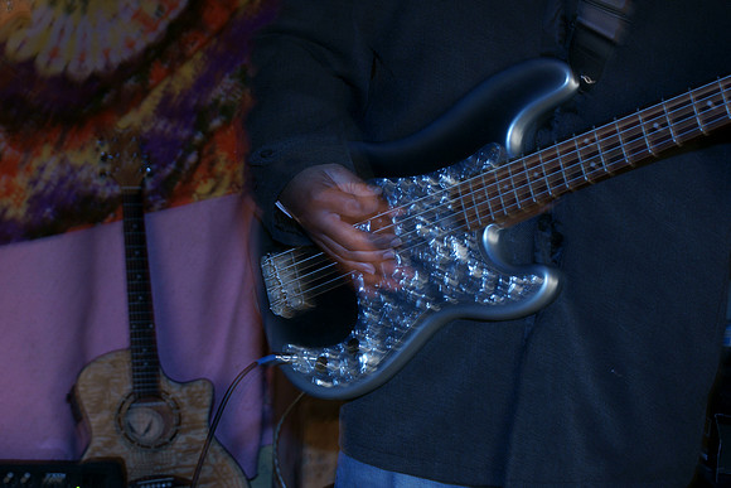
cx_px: 366
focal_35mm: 82
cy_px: 244
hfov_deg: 24.6
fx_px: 1676
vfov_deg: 16.6
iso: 400
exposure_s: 1/5
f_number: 5.6
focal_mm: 55
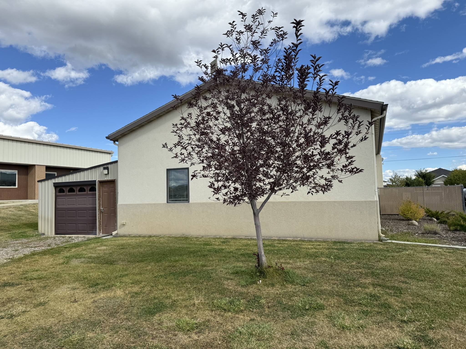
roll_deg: +1.8
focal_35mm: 24
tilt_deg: +3.8
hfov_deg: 71.6
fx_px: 323
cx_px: 233
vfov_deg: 56.8
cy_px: 174
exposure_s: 1/3021
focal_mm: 6.76
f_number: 1.78
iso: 80
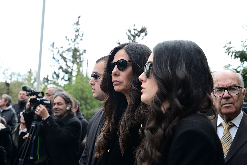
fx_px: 370
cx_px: 124
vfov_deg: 25.1
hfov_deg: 36.9
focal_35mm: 54
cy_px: 82
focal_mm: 54
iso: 640
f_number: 6.3
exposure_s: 1/500
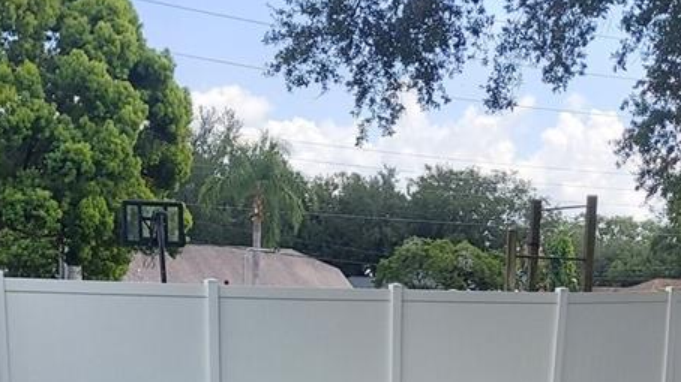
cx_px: 404
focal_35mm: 72
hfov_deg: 29.3
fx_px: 1300
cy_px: 595
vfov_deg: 15.3
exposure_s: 1/385
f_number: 2
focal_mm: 4.6
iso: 50
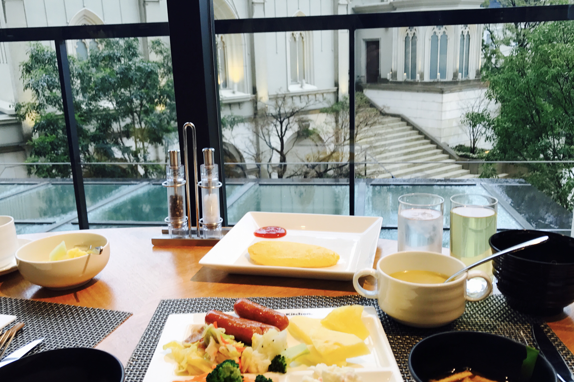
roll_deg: -0.3
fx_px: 542
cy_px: 202
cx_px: 293
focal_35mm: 34
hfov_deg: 55.8
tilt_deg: -15.3
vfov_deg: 38.9
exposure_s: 1/60
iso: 25
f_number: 1.8
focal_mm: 3.99
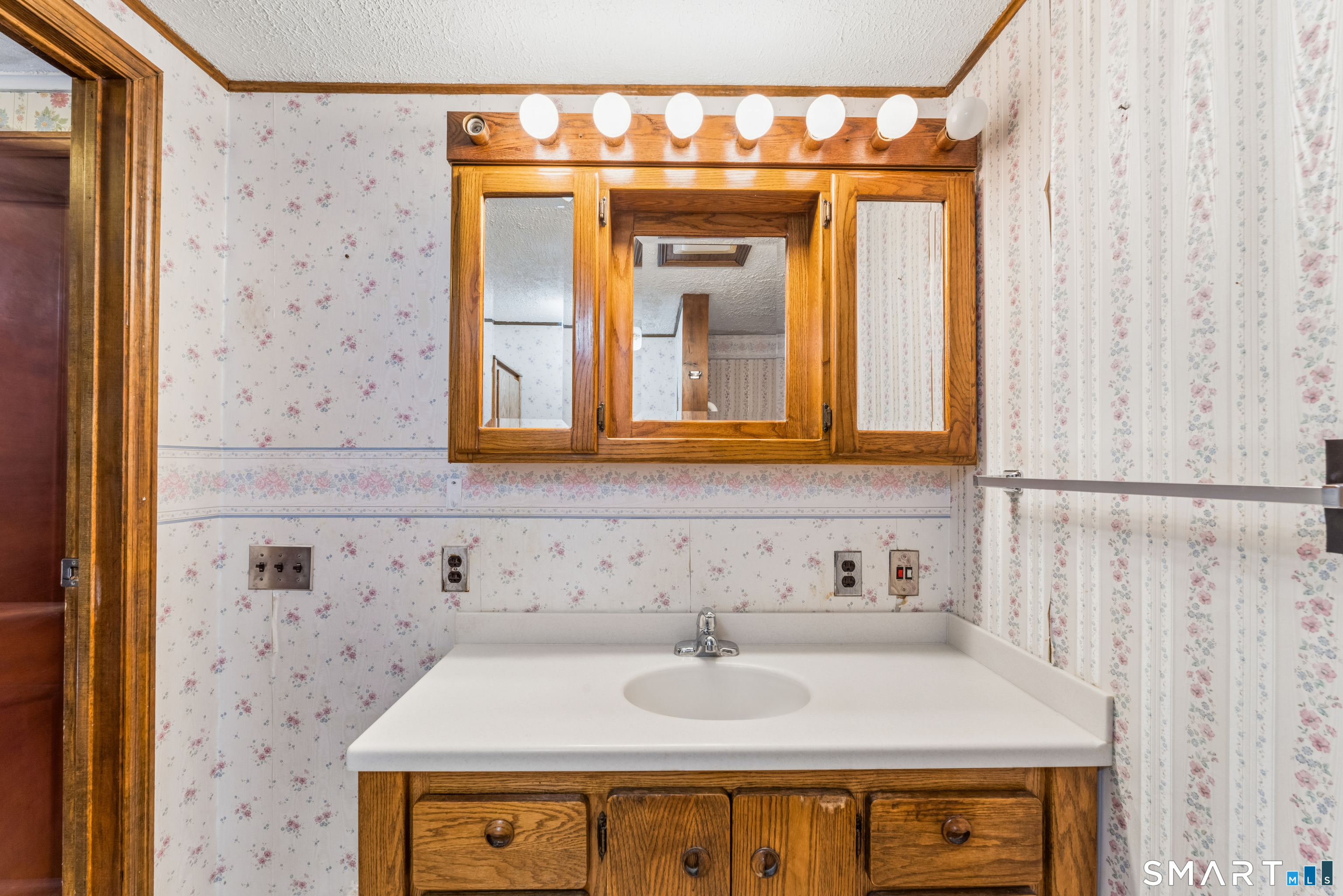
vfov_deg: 81.2
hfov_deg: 104.3
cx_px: 672
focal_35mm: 14
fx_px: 522
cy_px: 448
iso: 400
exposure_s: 1/3.33
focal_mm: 14
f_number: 13
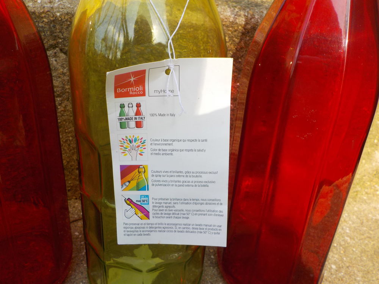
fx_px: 328
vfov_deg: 46.8
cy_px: 142
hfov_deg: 60.0
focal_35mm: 30
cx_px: 190
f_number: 3.3
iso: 125
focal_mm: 4.1
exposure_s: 1/200
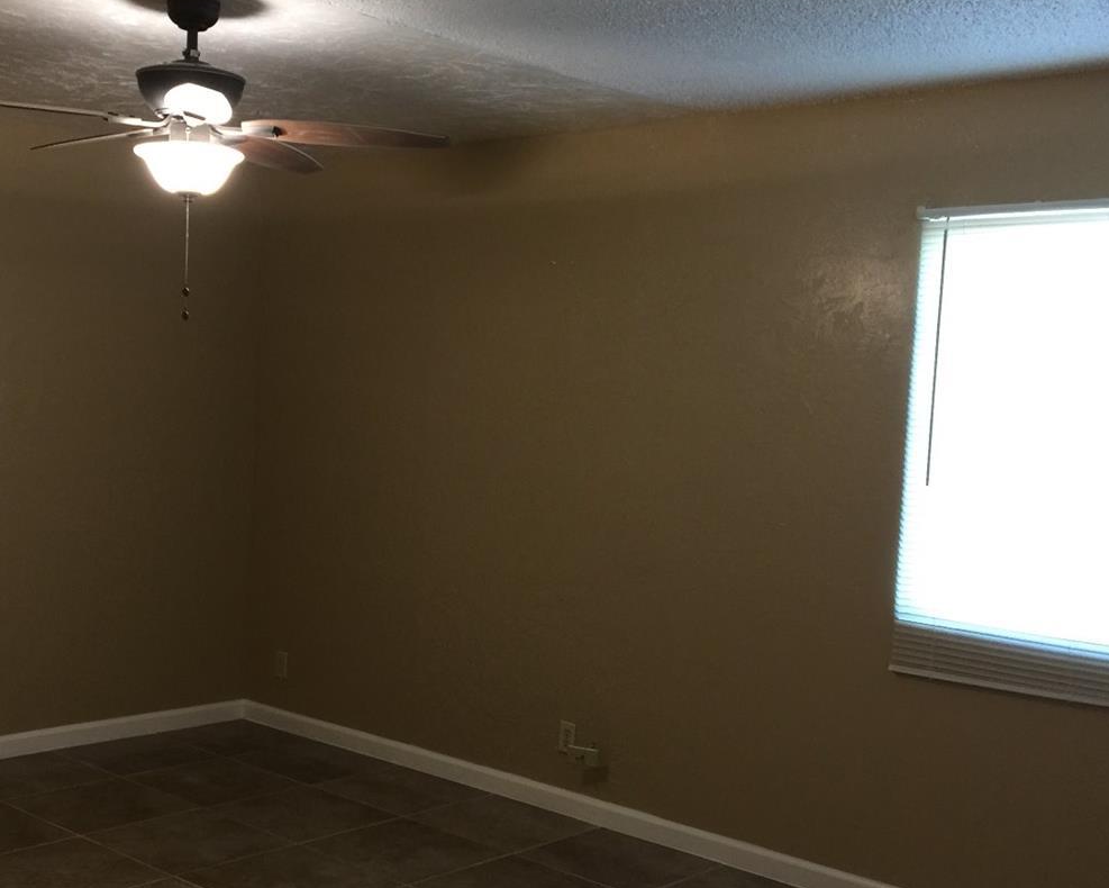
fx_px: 1412
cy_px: 515
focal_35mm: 43
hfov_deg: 42.5
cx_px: 411
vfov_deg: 34.8
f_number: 2.2
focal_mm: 4.15
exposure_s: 1/15
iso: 80
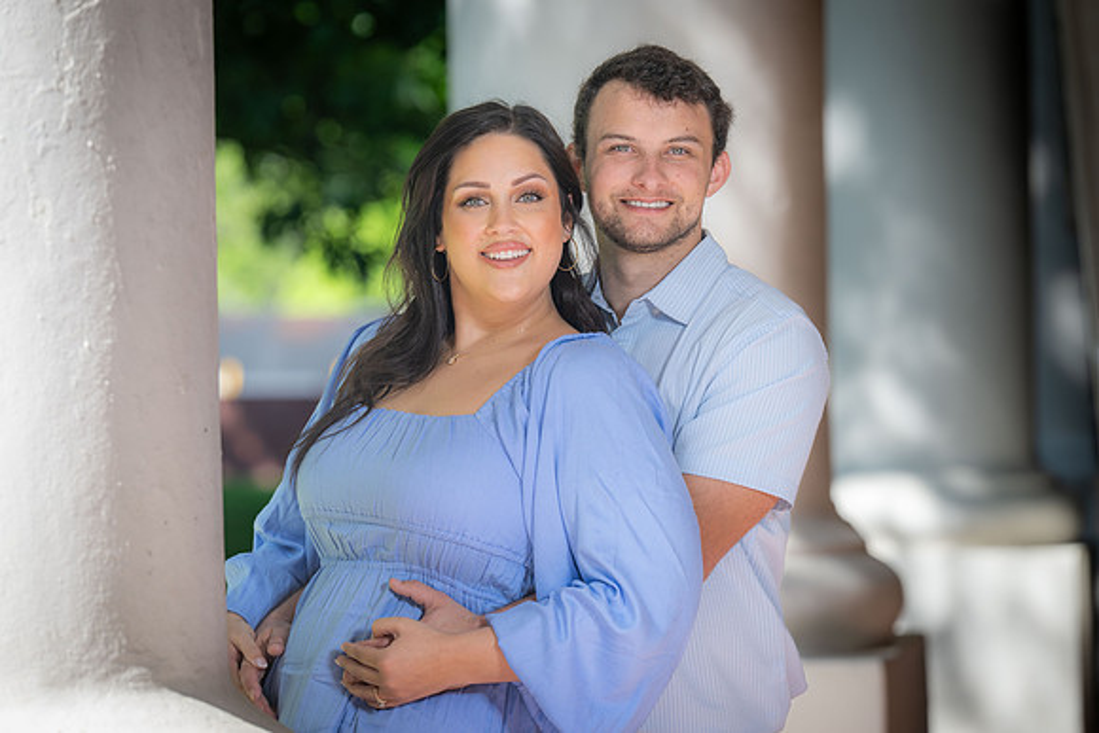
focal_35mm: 185
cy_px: 366
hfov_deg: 11.1
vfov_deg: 7.4
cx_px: 550
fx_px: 5649
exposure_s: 1/160
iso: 100
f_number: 5
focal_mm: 185
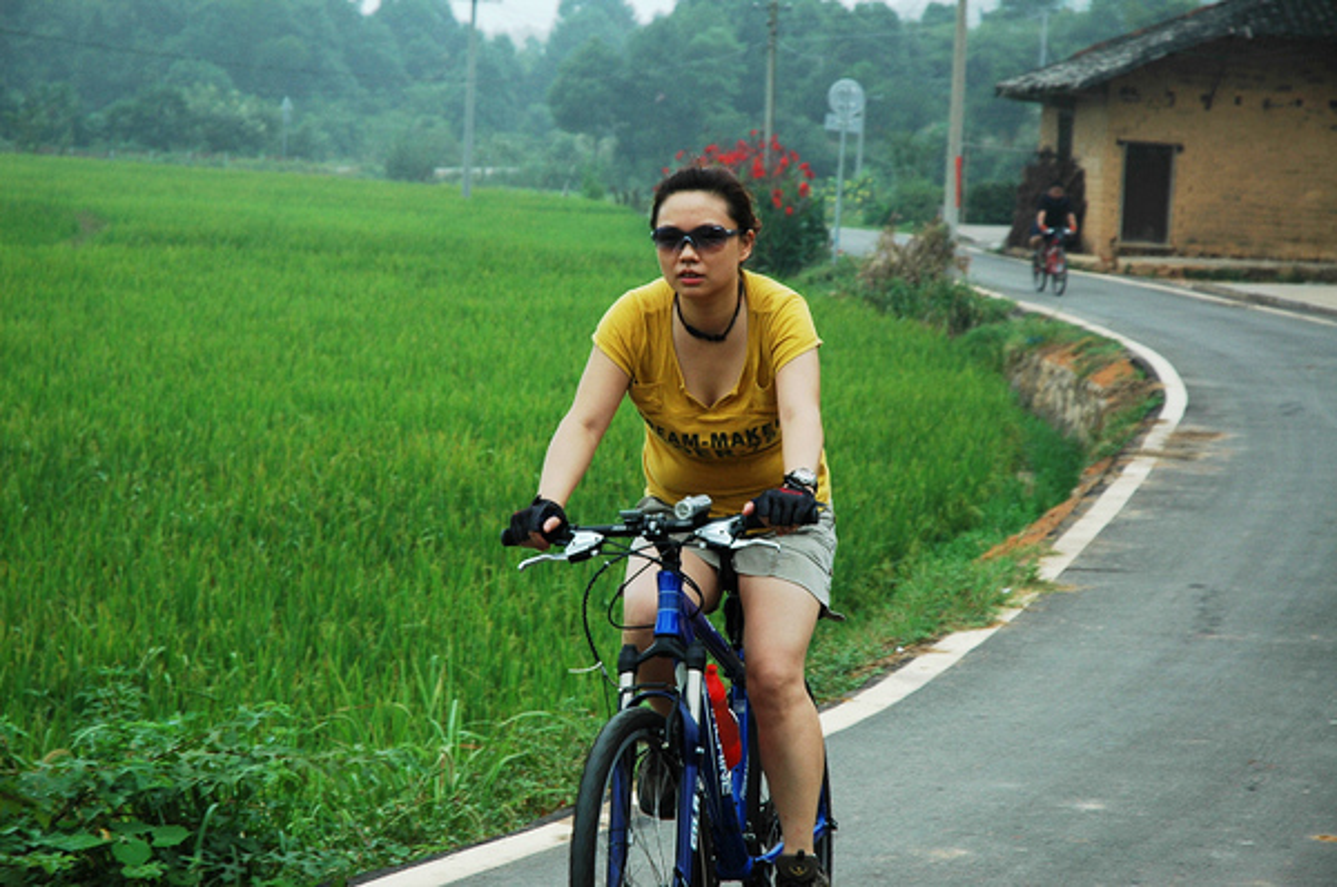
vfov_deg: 13.0
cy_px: 444
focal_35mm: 105
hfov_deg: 19.5
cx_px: 668
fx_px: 3893
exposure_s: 1/250
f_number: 5.6
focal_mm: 70
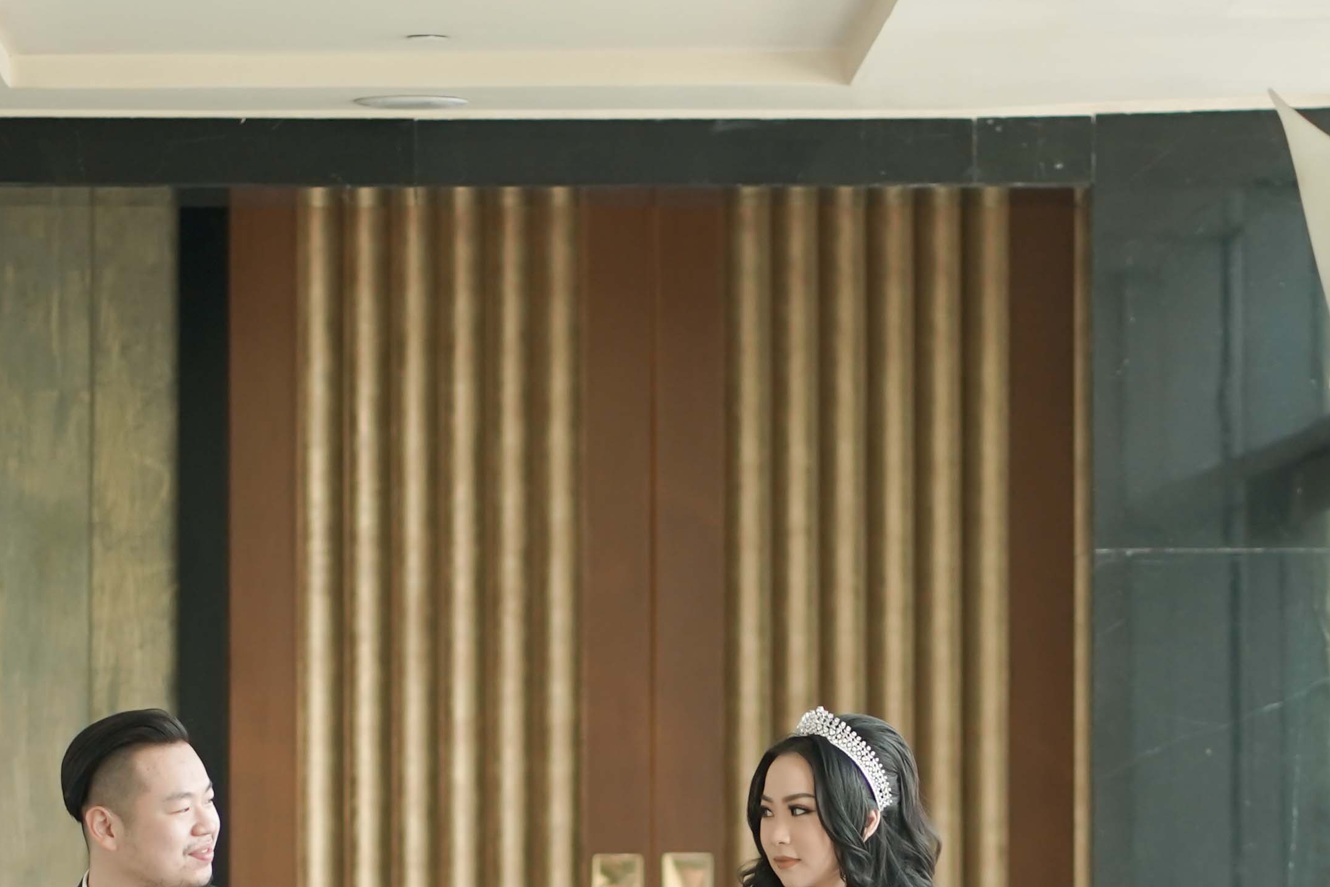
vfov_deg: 5.8
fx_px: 8682
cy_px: 1000
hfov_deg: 8.8
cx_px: 571
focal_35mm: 235
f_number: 1.8
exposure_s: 1/800
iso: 800
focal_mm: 85
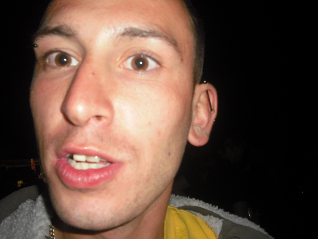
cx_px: 159
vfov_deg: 37.7
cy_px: 120
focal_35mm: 38
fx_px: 349
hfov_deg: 49.0
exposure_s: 1/60
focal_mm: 6.2
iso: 64
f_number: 2.8
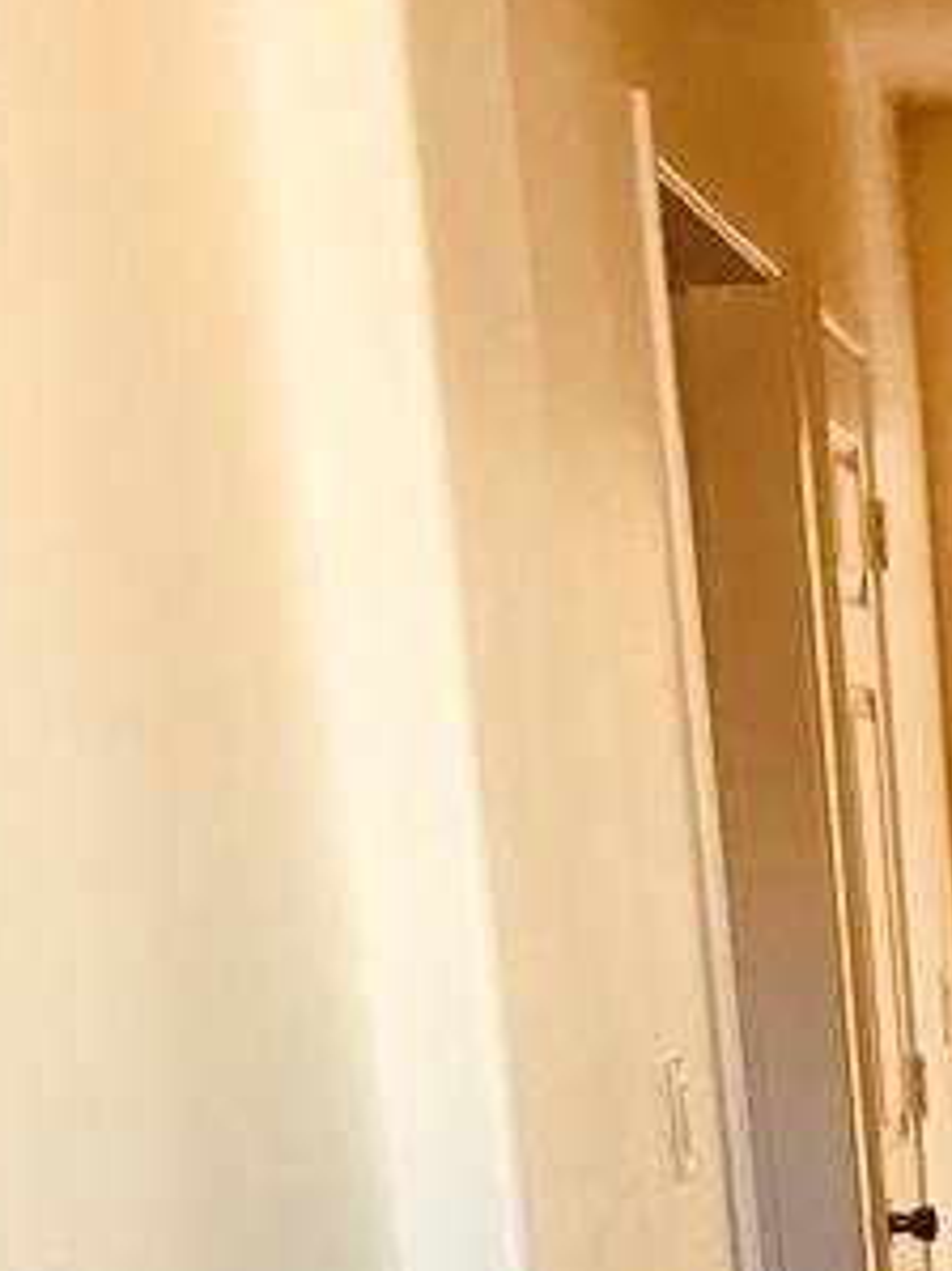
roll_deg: +2.4
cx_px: 1300
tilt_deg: -18.9
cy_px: 2083
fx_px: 3523
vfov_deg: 17.6
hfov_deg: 14.6
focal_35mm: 96
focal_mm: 3.99
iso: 32
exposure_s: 1/24
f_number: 1.8
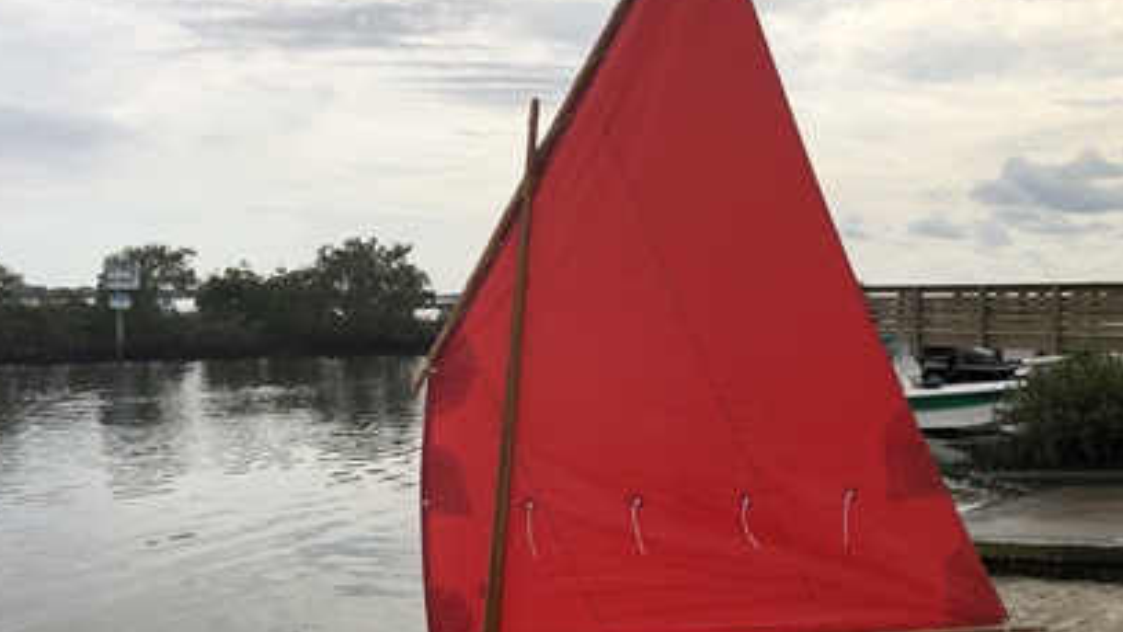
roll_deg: -1.0
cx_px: 510
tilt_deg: -5.7
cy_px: 389
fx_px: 1072
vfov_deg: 32.7
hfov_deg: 55.2
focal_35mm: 36
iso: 20
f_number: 1.8
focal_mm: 3.99
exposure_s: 1/2667
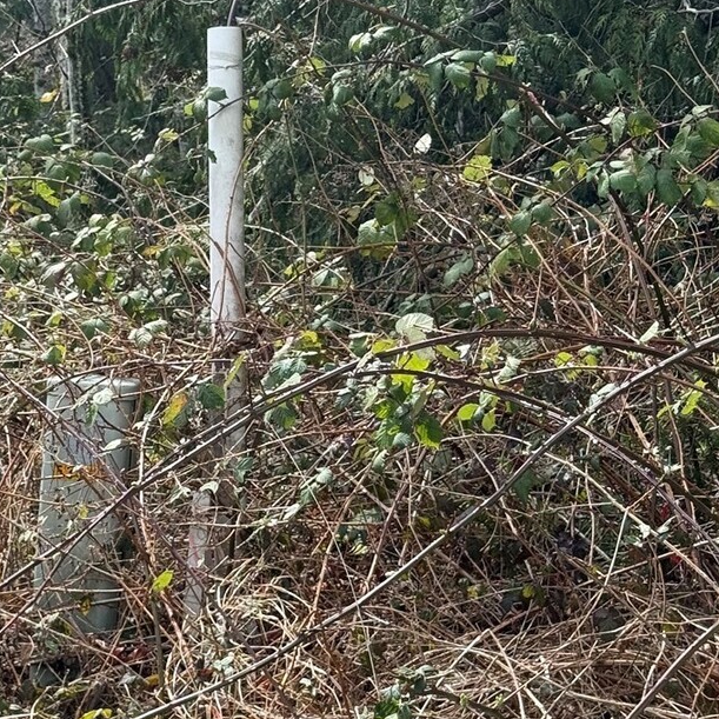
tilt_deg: -14.5
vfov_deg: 17.4
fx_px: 2350
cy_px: 349
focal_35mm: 100
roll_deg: -3.2
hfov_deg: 17.3
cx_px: 178
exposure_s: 1/1307
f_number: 1.78
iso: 64
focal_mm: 6.76
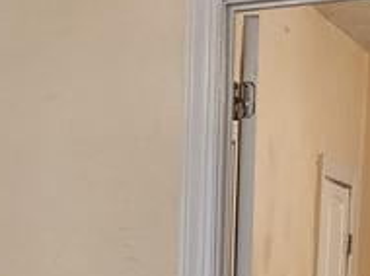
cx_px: -395
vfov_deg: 11.7
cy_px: 321
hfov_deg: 13.4
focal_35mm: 124
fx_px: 1324
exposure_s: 1/120
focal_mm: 5.4
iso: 250
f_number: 1.8
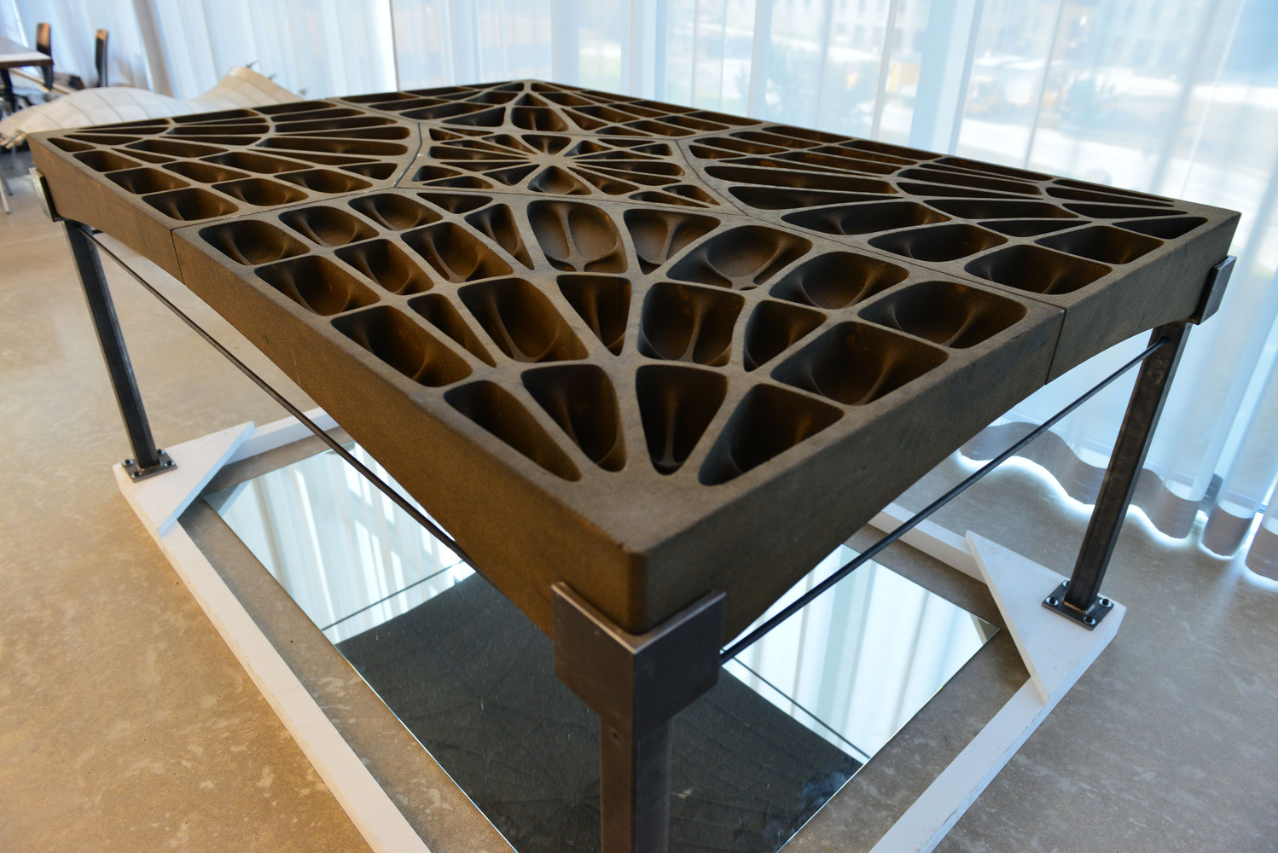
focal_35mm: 24
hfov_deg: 73.7
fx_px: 852
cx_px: 639
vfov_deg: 53.2
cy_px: 426
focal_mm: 24
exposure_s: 1/100
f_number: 4.5
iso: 1250
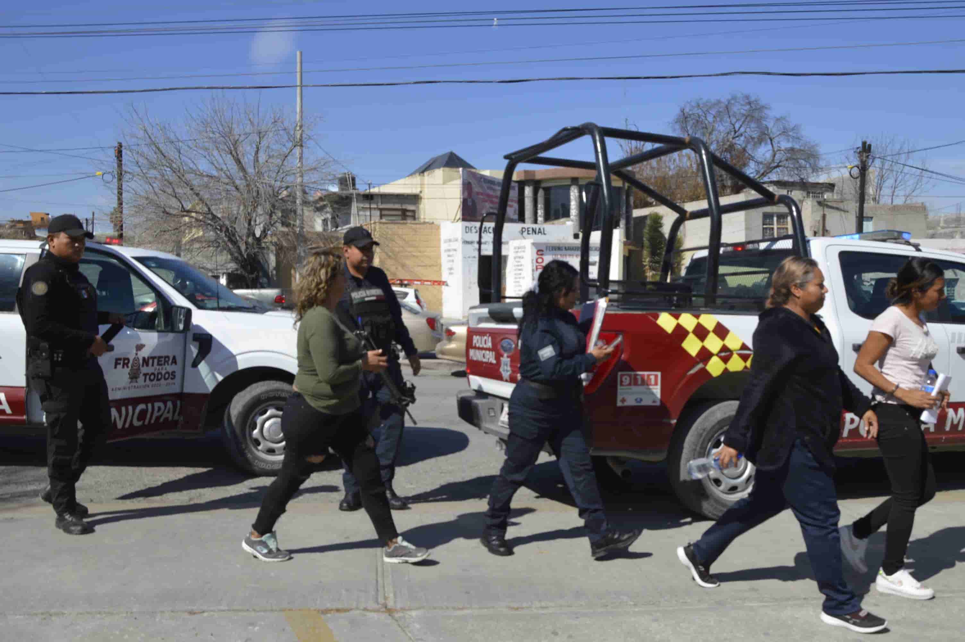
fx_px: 844
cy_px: 321
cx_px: 482
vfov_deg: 41.6
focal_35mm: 32
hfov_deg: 59.5
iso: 100
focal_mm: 21
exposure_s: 1/320
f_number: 9
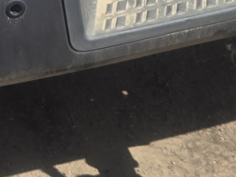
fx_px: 1214
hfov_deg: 11.1
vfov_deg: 7.9
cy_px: -204
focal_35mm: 178
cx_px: 44
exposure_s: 1/1584
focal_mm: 5.4
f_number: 1.8
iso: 25
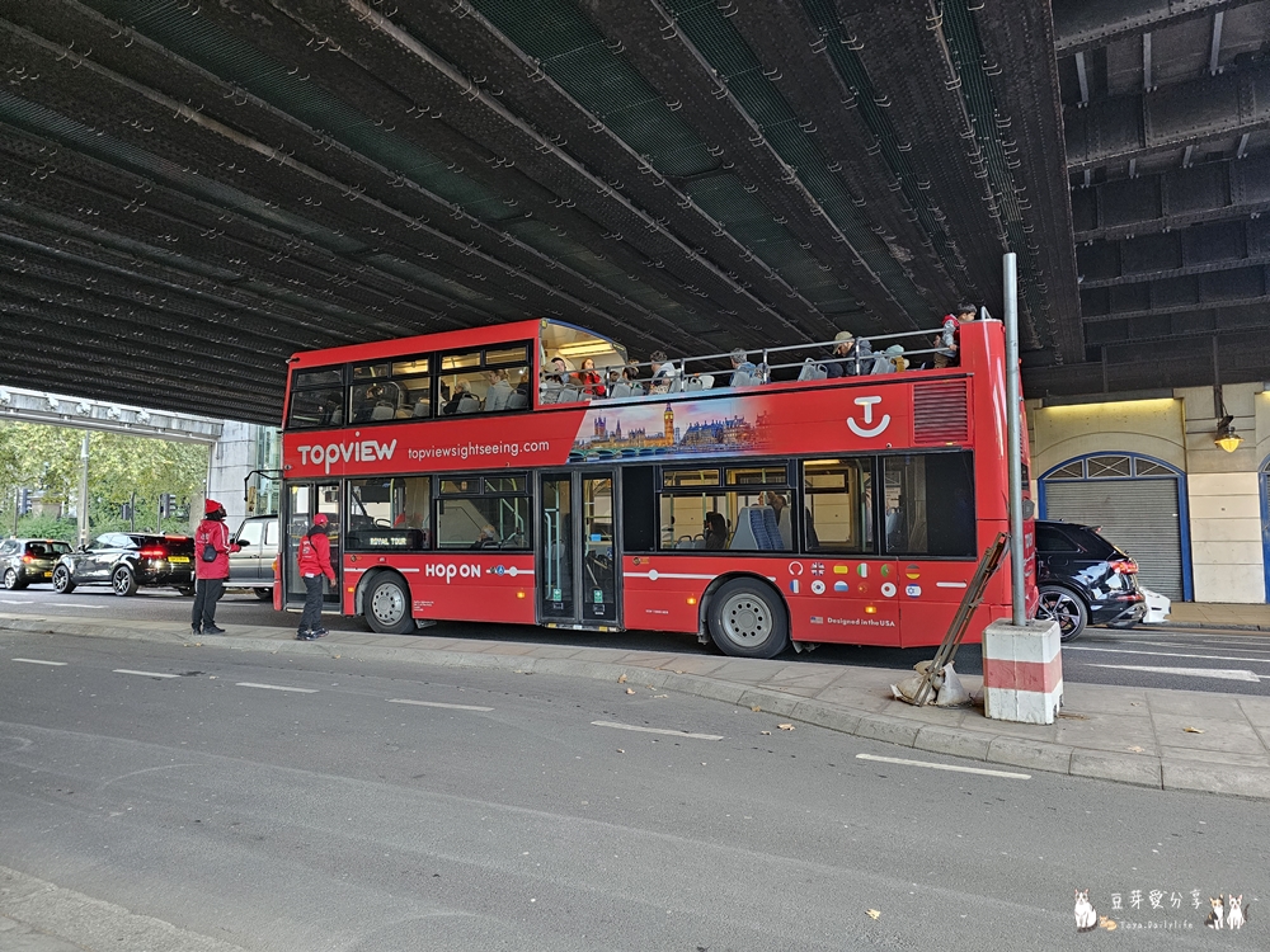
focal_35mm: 23
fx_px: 844
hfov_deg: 73.9
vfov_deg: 58.9
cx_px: 635
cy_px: 476
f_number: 1.7
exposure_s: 1/120
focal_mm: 6.3
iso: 640
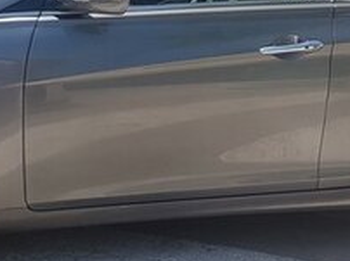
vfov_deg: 16.7
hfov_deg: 23.0
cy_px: -37
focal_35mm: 85
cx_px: 217
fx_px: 858
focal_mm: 4.2
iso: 40
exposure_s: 1/1536
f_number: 1.7
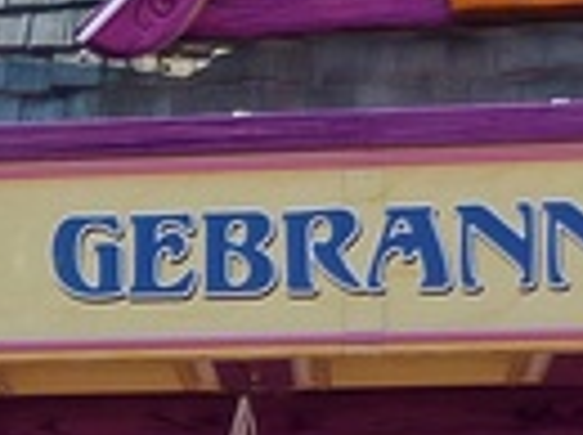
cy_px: 722
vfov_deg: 7.5
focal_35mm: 193
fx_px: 3245
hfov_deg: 9.7
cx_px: -511
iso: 100
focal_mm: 4.5
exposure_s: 1/400
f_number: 2.8
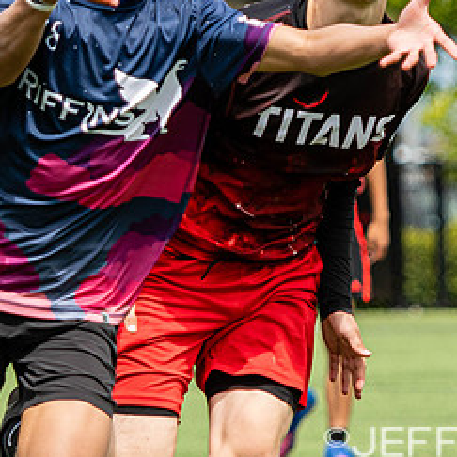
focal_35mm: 589
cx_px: 189
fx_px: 8798
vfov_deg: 3.0
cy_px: 37
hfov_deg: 3.0
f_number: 2.8
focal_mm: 120
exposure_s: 1/1600
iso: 140
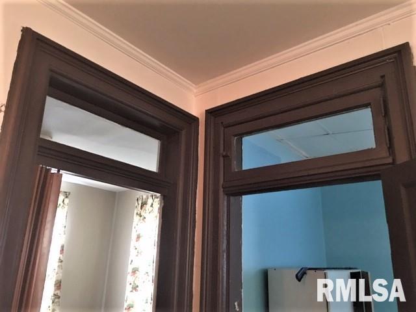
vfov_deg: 48.2
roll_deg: -1.2
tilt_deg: +18.5
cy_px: 156
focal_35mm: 29
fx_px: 349
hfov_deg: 61.7
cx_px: 208
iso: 100
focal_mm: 4.15
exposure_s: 1/4
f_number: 2.2
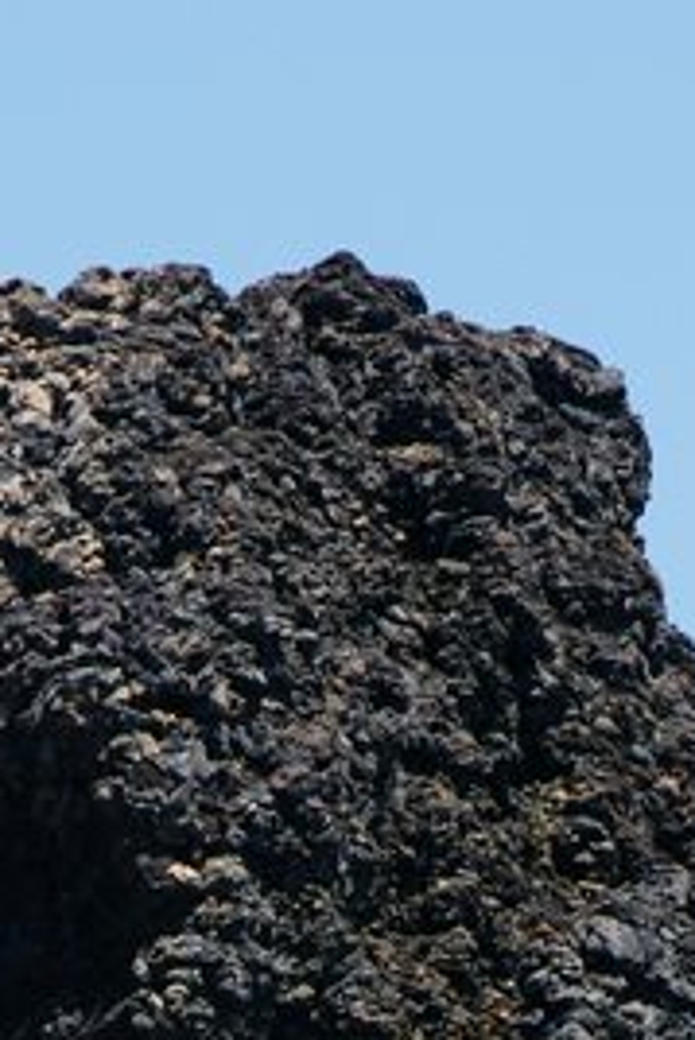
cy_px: 1090
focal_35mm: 705
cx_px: 505
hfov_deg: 2.0
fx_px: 20388
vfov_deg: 2.9
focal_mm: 140
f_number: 9
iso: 200
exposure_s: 1/320
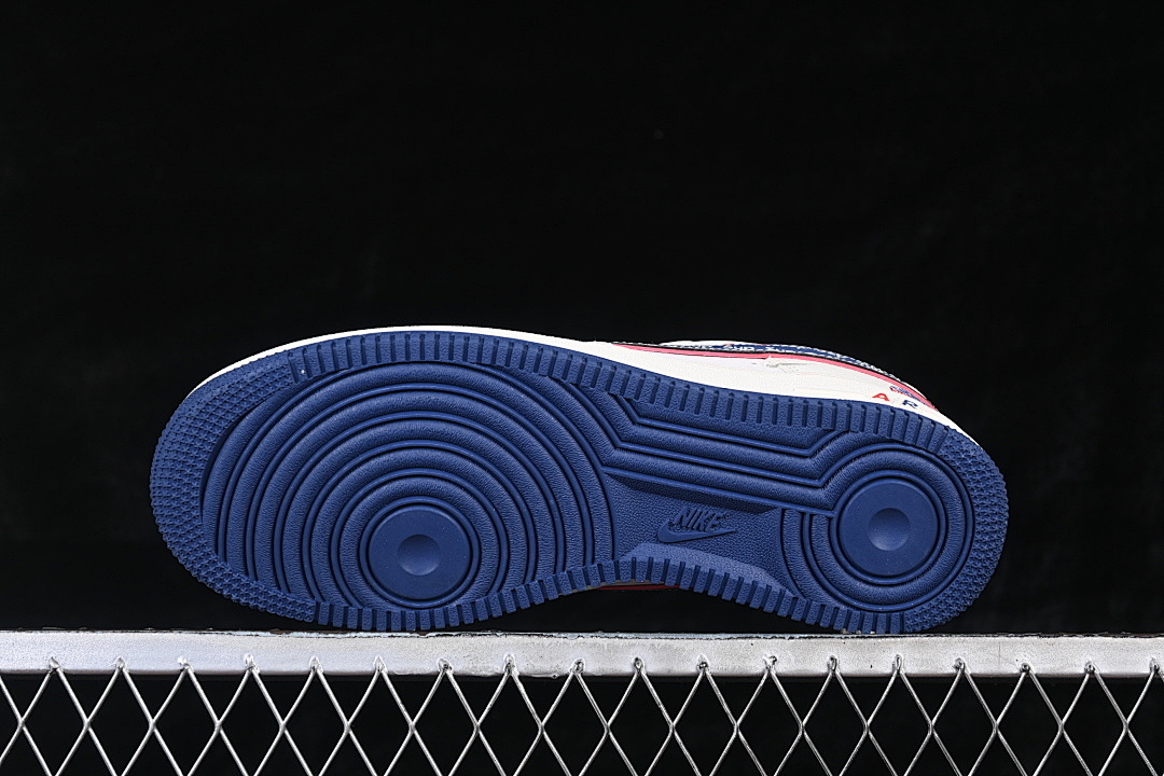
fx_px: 2425
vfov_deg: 18.2
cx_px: 582
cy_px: 388
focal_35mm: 75
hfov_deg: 27.0
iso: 160
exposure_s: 1/60
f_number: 6.3
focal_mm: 50
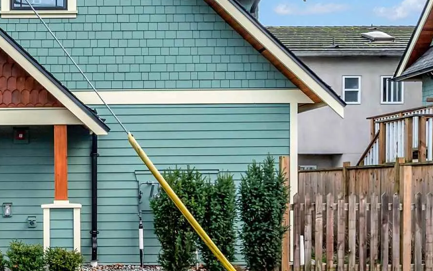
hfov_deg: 38.2
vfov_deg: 26.2
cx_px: 41
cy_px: 186
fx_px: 578
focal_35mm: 49
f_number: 9
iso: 125
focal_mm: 14
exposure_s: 1/320
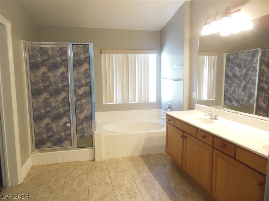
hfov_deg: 69.4
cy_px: 100
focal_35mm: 25
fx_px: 194
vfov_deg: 54.9
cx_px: 134
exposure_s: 1/30
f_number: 3.2
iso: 200
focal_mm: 4.5
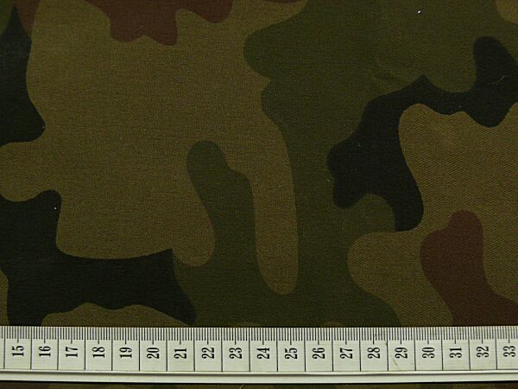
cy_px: 194
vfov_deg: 29.1
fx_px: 748
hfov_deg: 38.2
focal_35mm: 50
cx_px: 259
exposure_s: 1/50
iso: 200
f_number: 2.8
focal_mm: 9.1
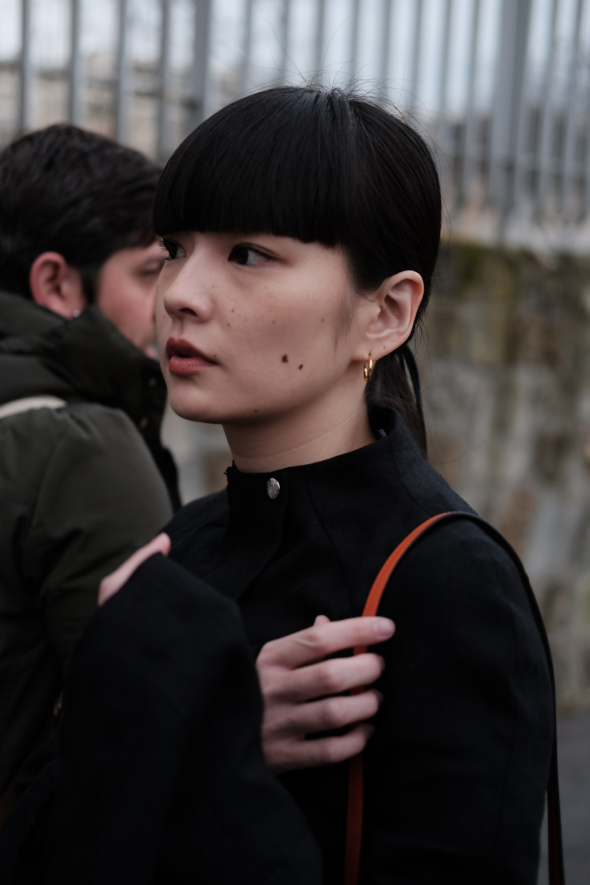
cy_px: 442
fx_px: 1303
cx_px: 295
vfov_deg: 37.5
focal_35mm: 53
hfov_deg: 25.5
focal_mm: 35
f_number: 2
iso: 800
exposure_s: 1/4000
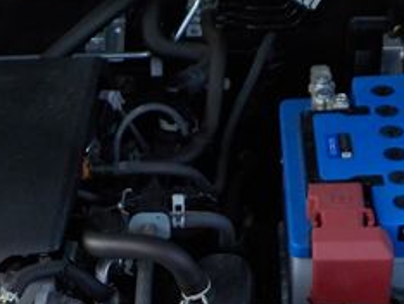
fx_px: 958
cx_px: 9
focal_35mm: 82
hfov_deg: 22.9
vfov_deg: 17.7
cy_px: 285
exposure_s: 1/160
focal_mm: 4.1
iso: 125
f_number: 3.3
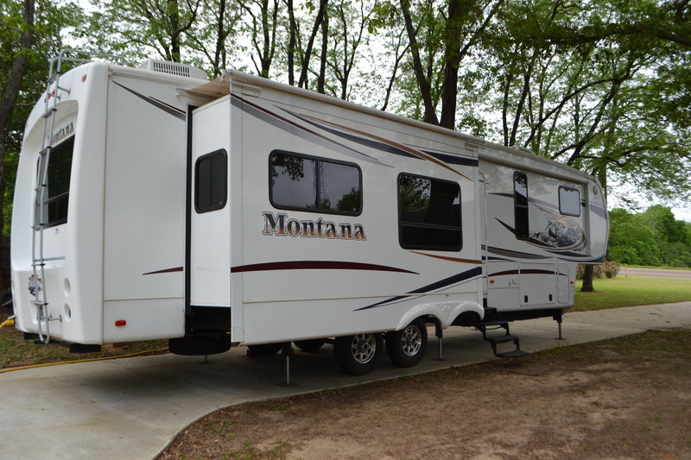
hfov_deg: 61.9
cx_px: 346
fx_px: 576
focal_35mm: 30
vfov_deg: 43.6
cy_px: 230
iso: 100
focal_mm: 20
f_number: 6.3
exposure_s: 1/160
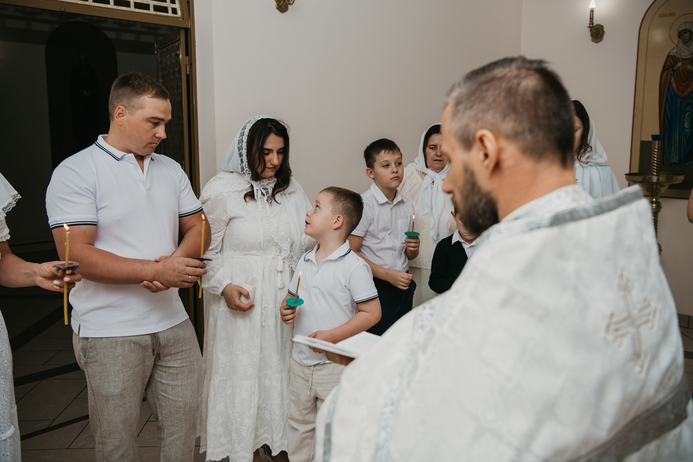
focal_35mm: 38
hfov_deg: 50.7
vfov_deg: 35.1
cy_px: 231
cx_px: 346
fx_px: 731
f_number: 4
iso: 125
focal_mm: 38
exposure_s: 1/160
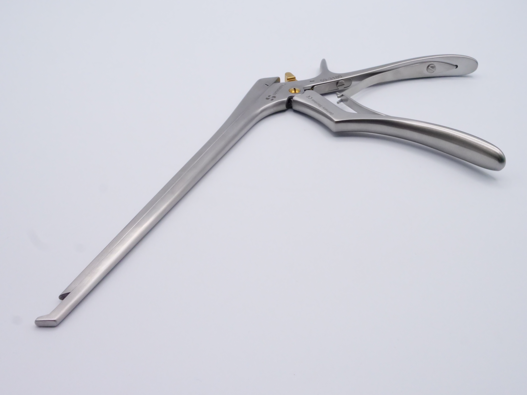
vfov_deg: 41.8
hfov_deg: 54.0
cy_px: 198
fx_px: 518
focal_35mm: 34
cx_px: 264
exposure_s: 1/250
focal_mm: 17
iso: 3200
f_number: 18
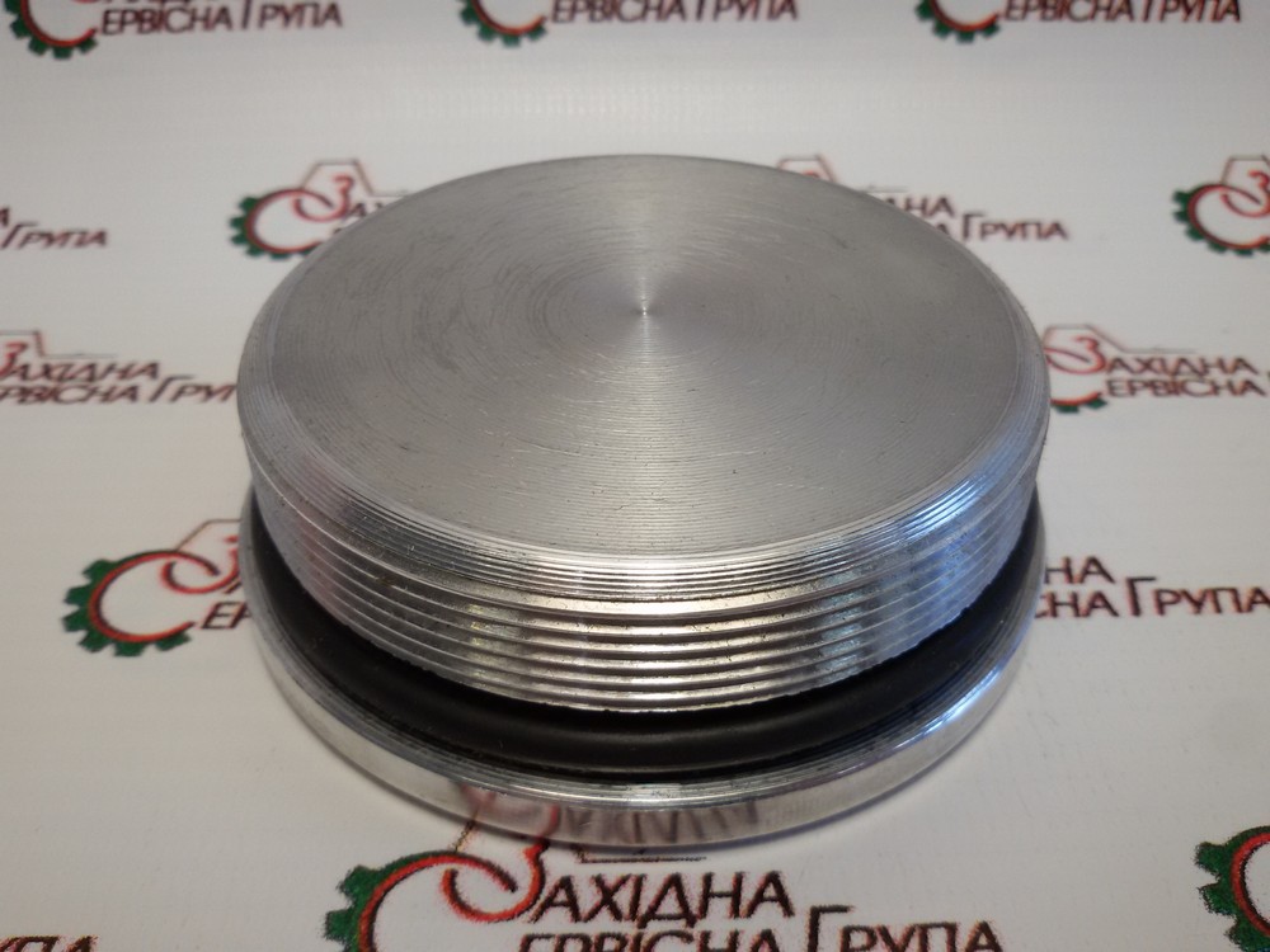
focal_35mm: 31
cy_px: 476
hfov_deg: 58.4
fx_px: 1137
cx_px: 635
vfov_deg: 45.4
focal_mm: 2.93
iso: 50
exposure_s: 1/100
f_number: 2.4
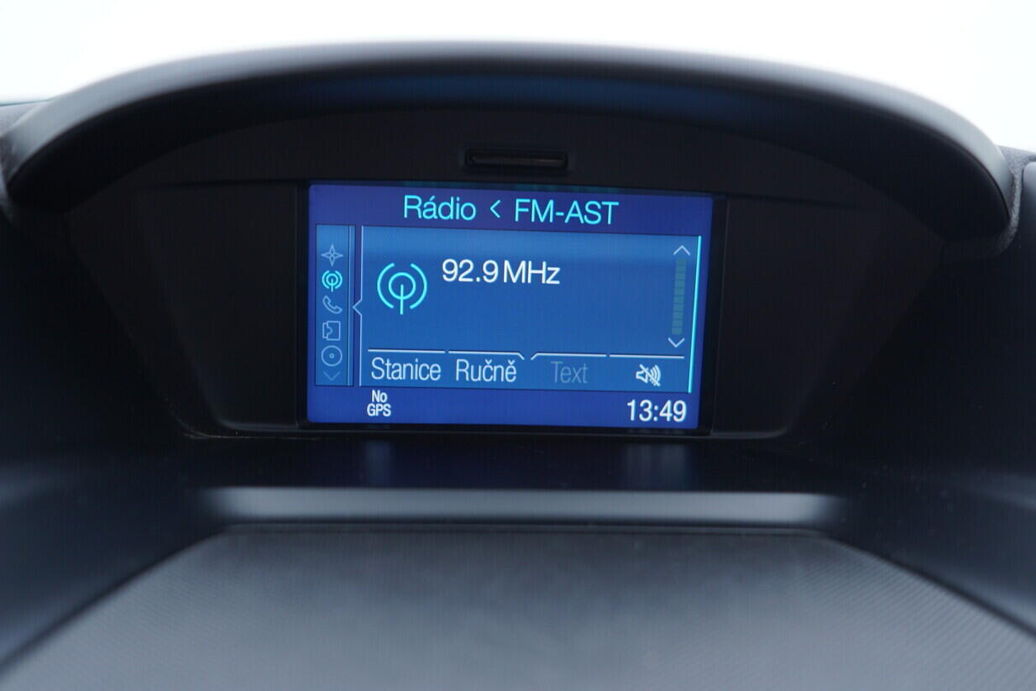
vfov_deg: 31.9
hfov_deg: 46.4
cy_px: 342
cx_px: 517
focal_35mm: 42
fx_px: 1209
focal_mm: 24
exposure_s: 1/40
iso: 160
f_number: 2.8
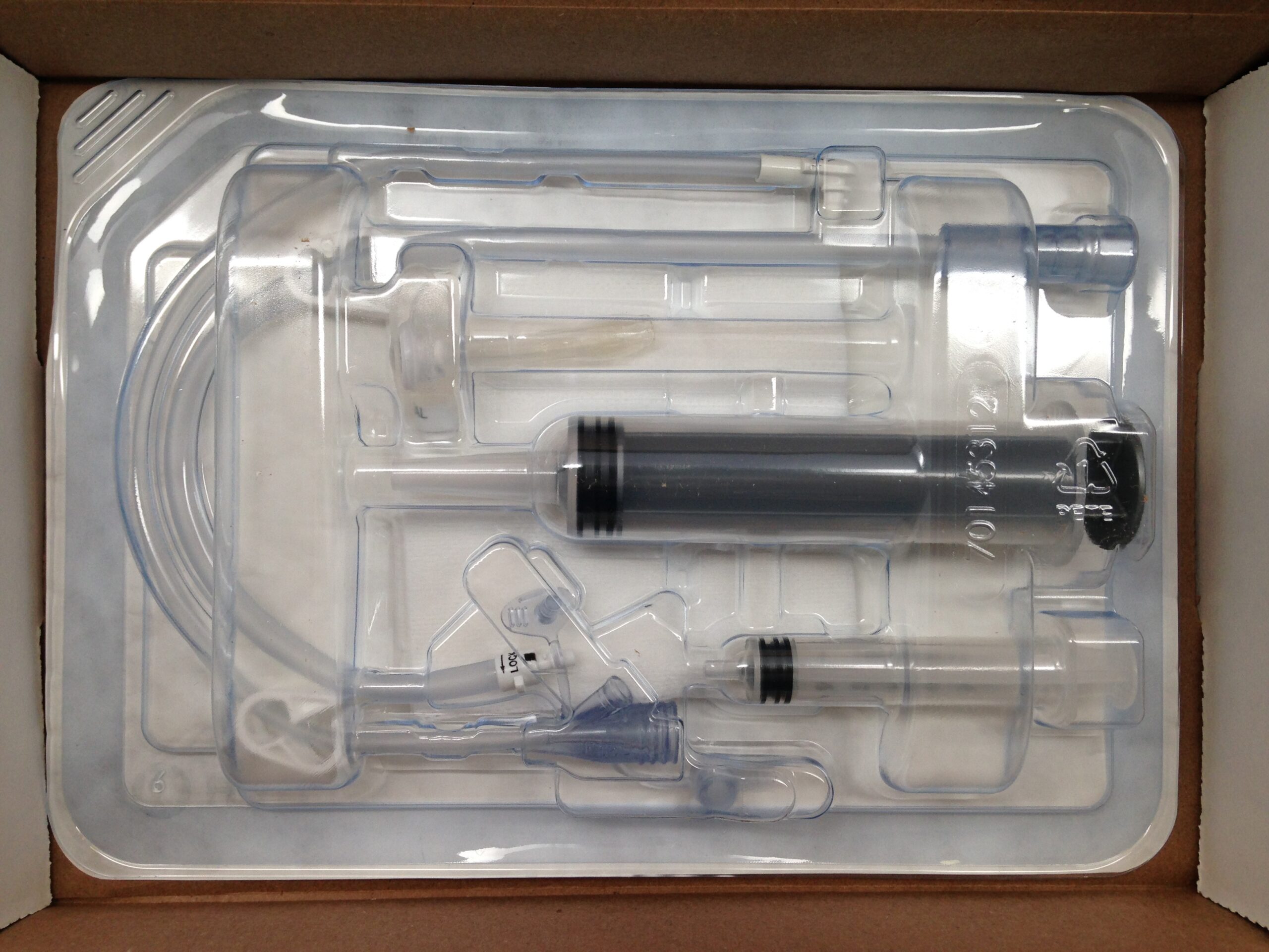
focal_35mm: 33
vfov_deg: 42.9
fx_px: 1210
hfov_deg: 55.4
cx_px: 634
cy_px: 476
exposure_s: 1/60
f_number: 2.4
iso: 50
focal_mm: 4.12
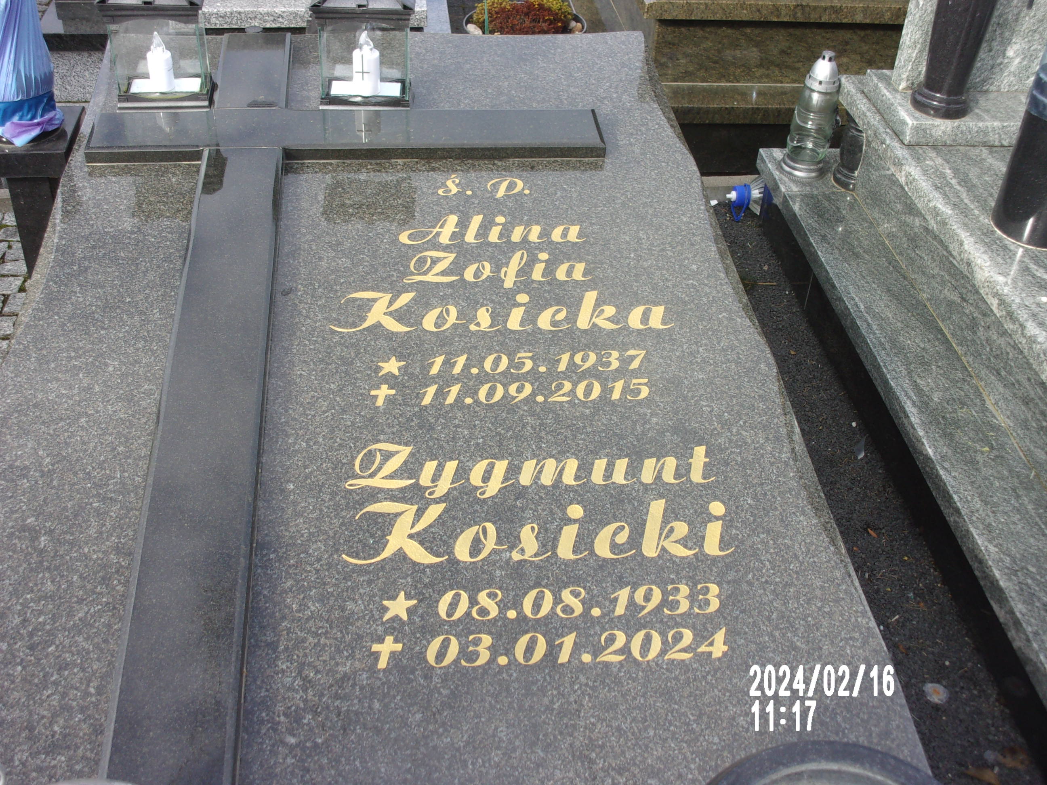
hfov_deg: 43.9
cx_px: 524
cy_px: 392
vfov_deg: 33.6
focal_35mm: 43
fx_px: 1301
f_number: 4.7
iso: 80
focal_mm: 7.8
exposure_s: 1/180
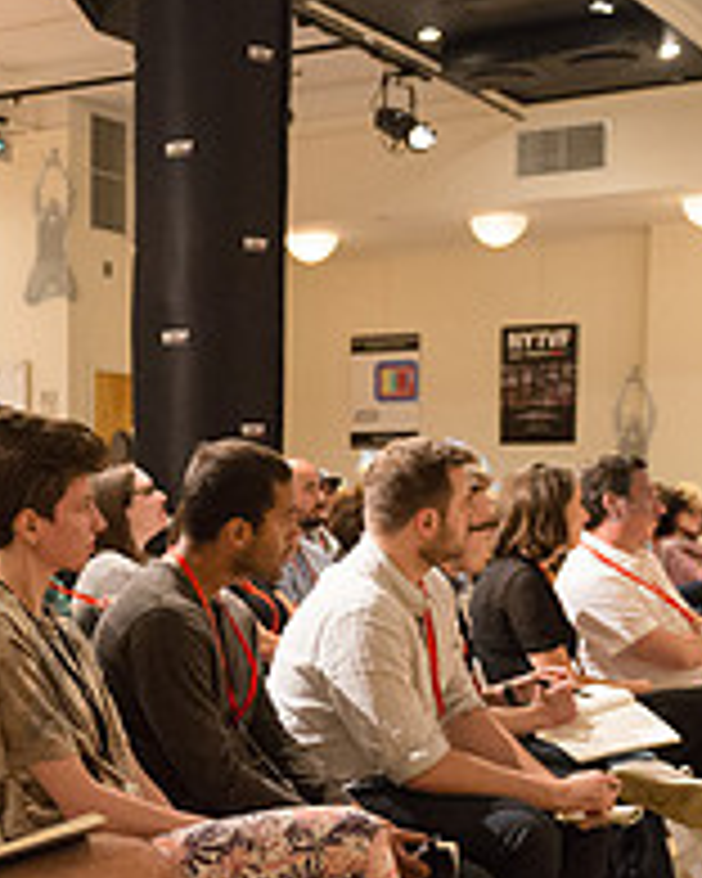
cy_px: 660
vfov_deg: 27.9
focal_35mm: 67
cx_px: 50
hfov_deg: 22.2
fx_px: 1740
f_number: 2.8
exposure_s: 1/200
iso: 4000
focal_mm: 24
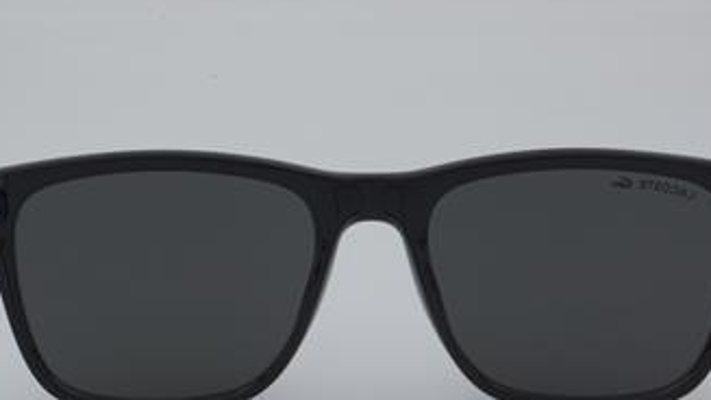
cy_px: 239
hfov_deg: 22.2
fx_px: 1810
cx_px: 374
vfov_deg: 12.6
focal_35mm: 96
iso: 100
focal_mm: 50
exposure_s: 1/4
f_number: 32
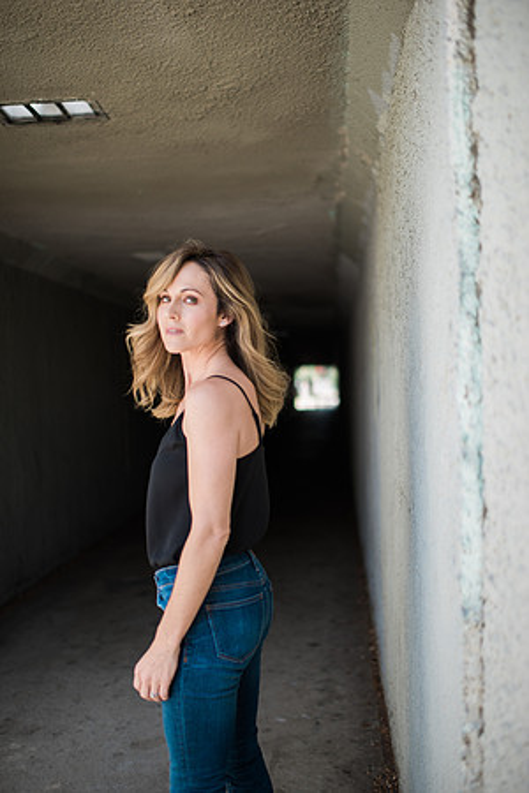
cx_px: 264
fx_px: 771
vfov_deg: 54.4
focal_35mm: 35
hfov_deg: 37.9
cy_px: 396
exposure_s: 1/800
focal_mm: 35
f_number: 1.4
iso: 100
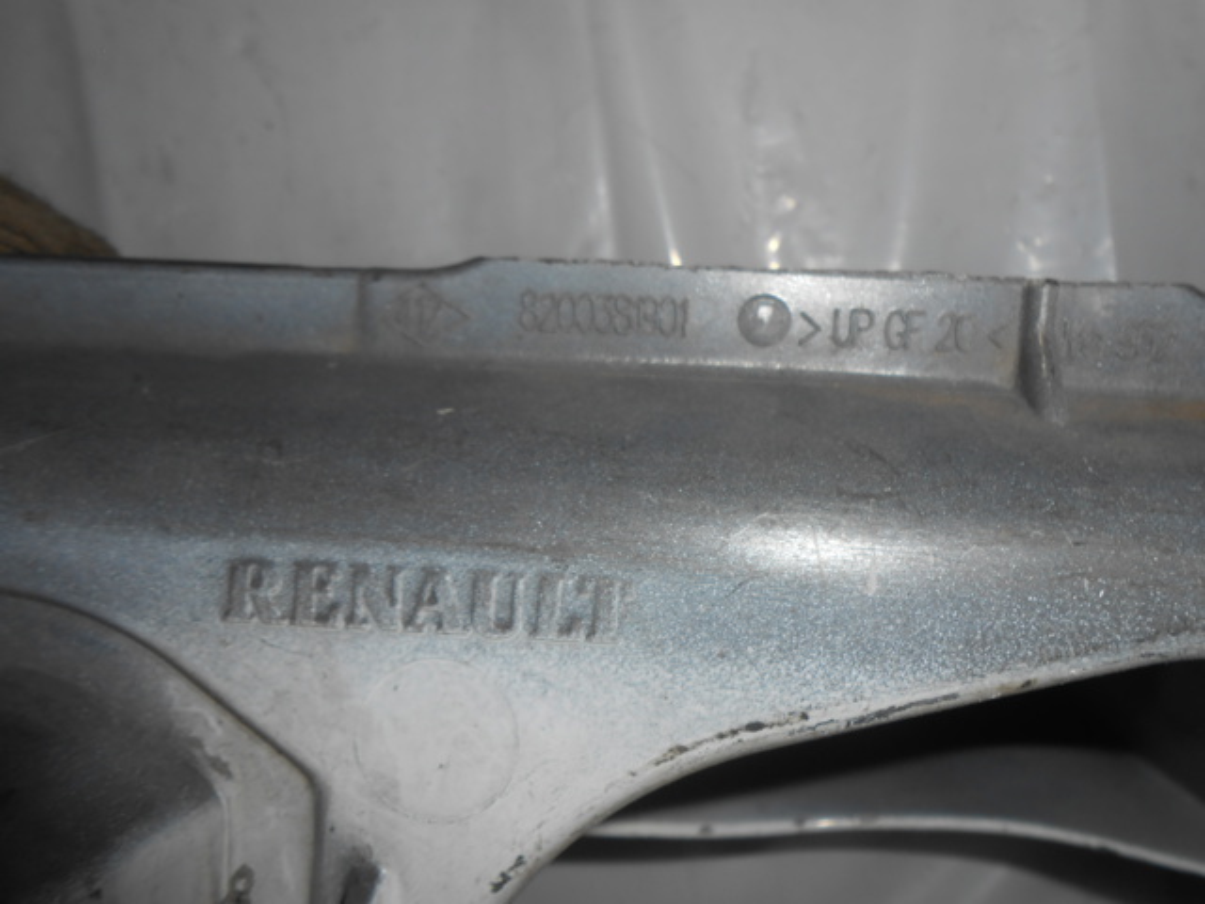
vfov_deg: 53.1
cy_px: 452
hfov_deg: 67.3
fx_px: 905
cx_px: 602
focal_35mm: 26
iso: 80
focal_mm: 4.6
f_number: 11.5
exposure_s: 1/25
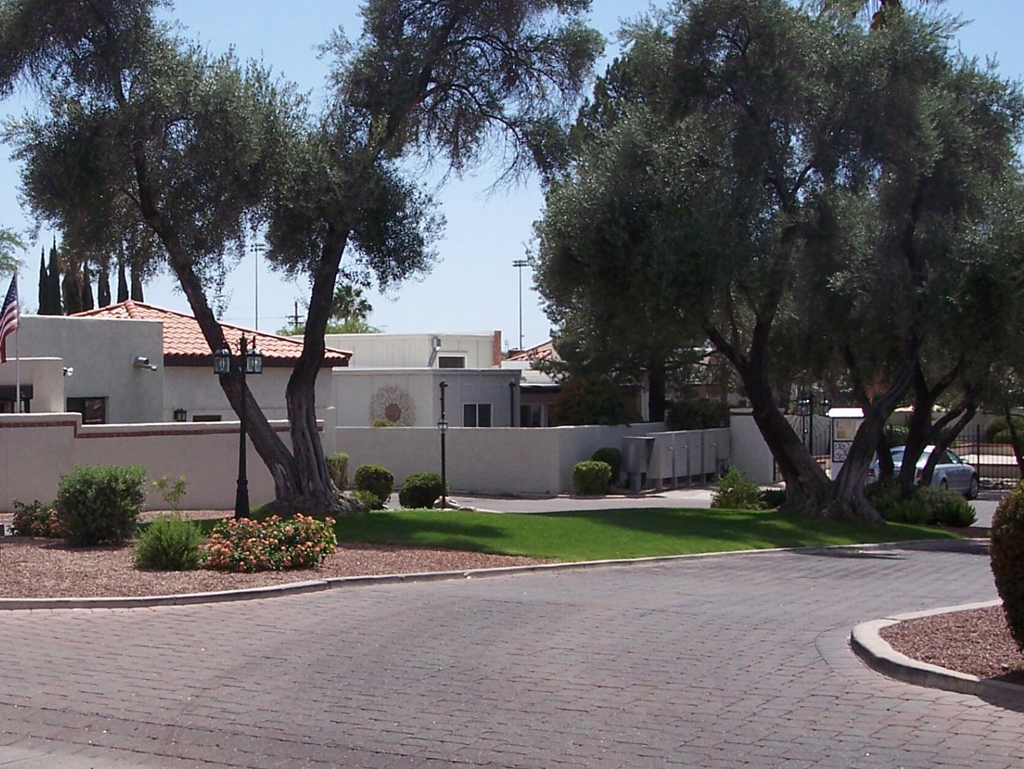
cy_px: 412
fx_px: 2071
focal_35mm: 70
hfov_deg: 27.2
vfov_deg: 21.0
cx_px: 208
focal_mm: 8
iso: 100
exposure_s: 1/750
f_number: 5.6
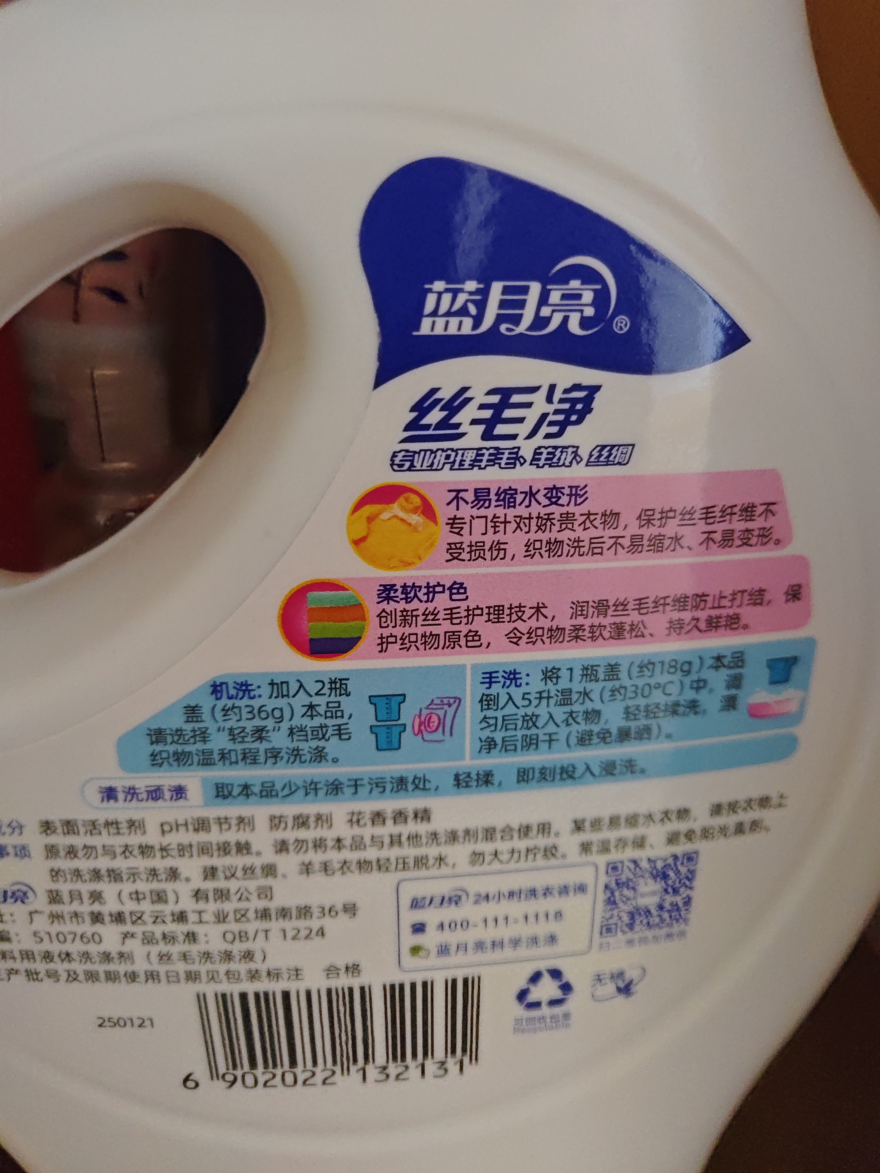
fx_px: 780
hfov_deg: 58.9
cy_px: 586
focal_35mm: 23
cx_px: 440
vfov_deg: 73.9
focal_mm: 5.56
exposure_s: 1/33.3
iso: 2045
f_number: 1.88
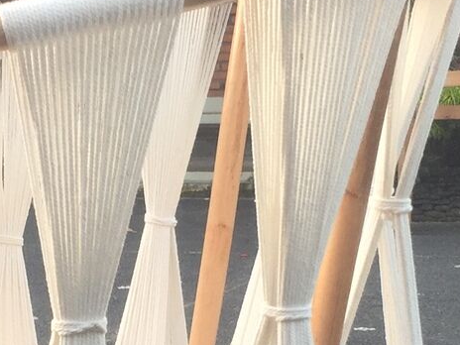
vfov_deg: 11.6
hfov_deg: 15.6
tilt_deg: -8.8
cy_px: 411
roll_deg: -1.0
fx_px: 1661
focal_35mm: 125
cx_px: 81
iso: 40
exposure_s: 1/50
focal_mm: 4.15
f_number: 2.2
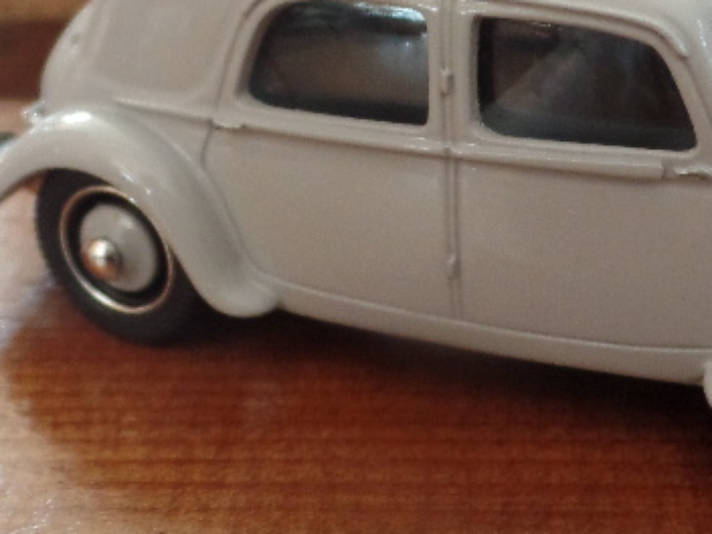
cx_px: 568
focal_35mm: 67
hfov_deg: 28.4
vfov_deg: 21.9
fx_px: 1378
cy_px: 261
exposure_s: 1/30
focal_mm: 4.1
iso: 320
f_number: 2.8
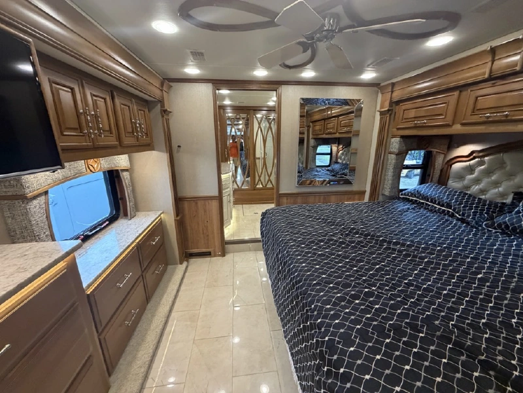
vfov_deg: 85.7
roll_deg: +1.0
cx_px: 262
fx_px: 212
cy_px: 196
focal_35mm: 14
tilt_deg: -13.3
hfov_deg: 102.1
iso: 400
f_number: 2.2
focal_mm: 2.22
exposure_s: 1/60
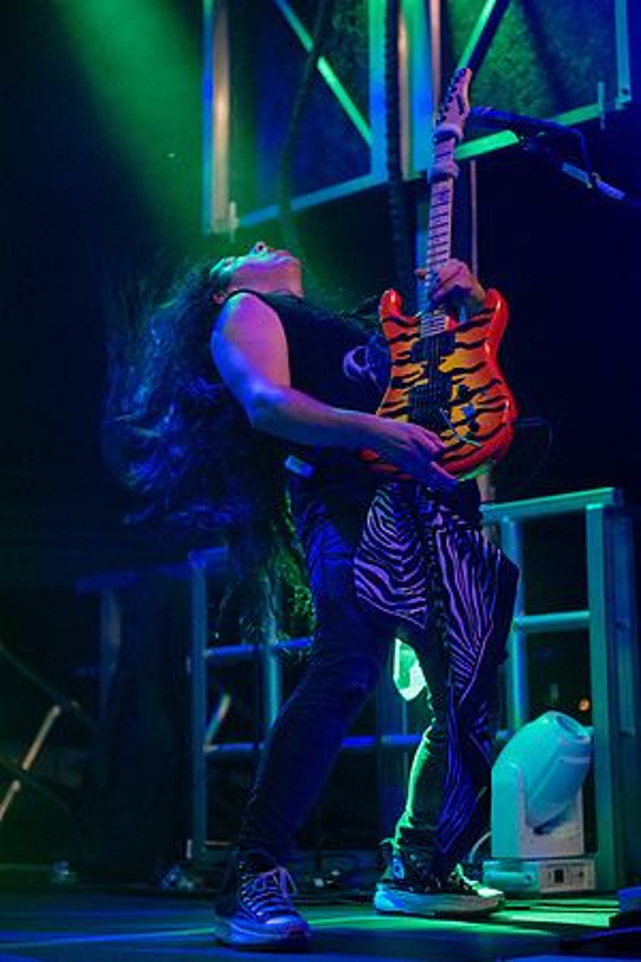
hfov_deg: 19.5
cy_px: 481
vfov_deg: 28.8
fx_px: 1869
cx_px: 320
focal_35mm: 70
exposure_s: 1/400
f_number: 2.8
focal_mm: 70
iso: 6400
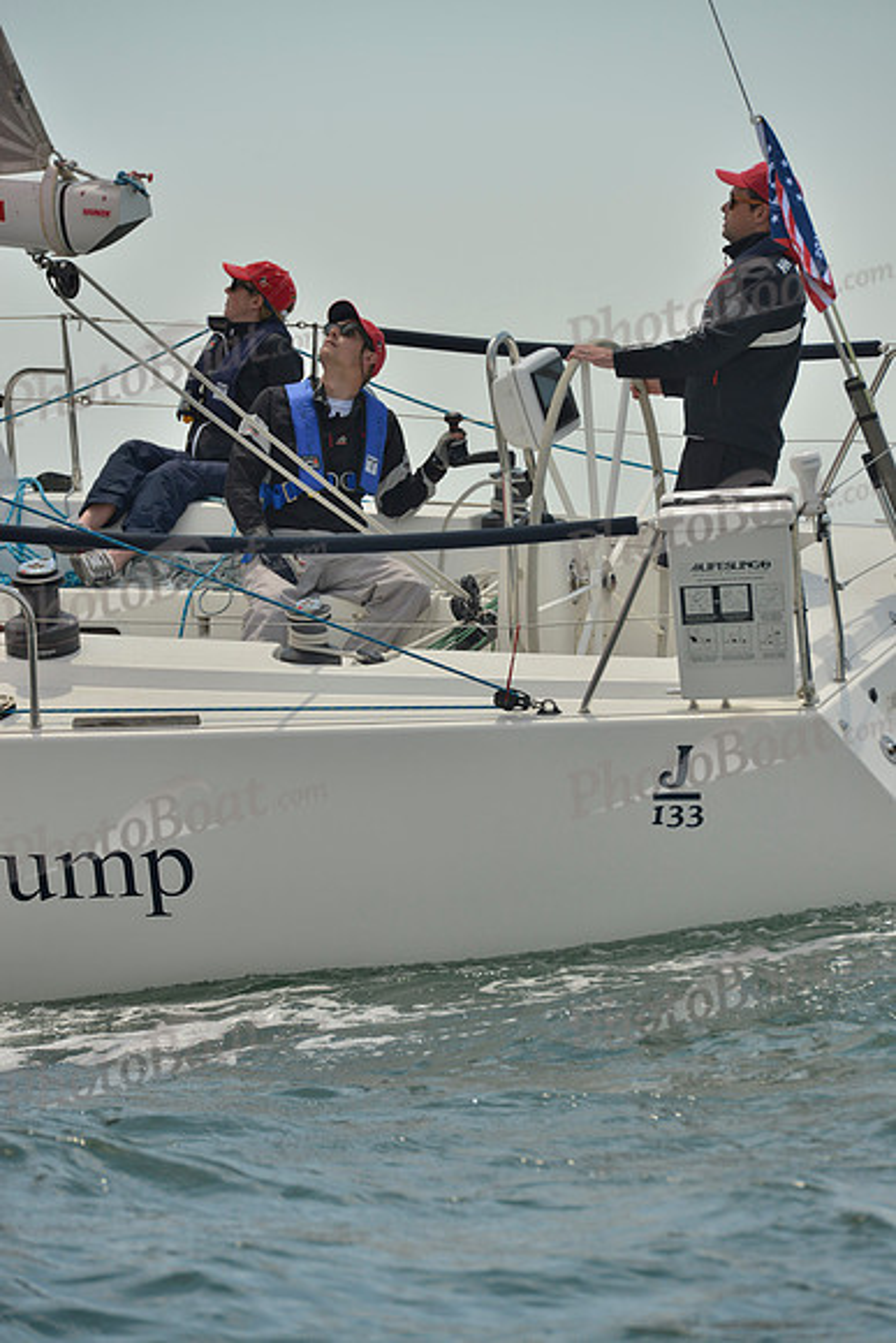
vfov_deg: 10.3
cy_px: 672
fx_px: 7462
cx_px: 448
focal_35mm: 200
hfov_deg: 6.9
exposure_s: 1/1250
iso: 280
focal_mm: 200
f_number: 9
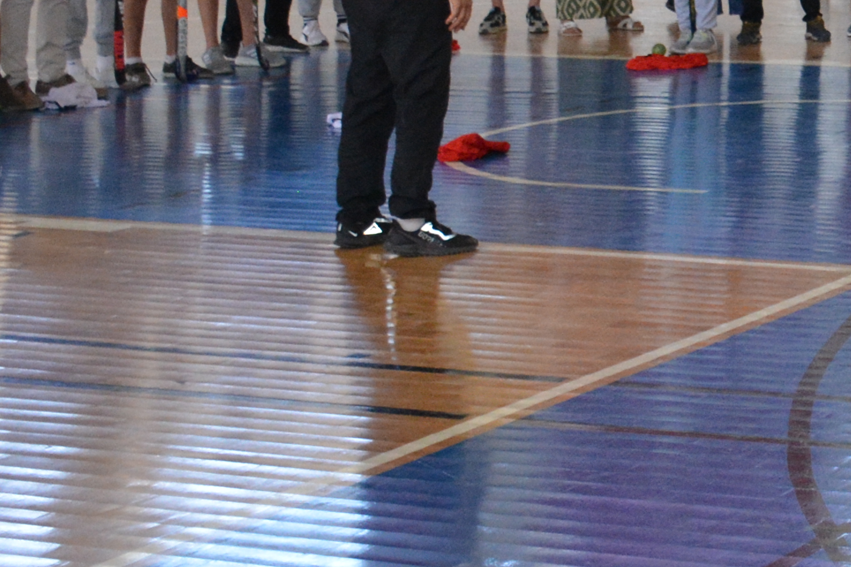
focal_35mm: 122
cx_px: 1450
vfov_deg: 10.9
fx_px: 2884
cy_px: -210
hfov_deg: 15.0
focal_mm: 20
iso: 1600
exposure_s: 1/125
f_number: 3.5
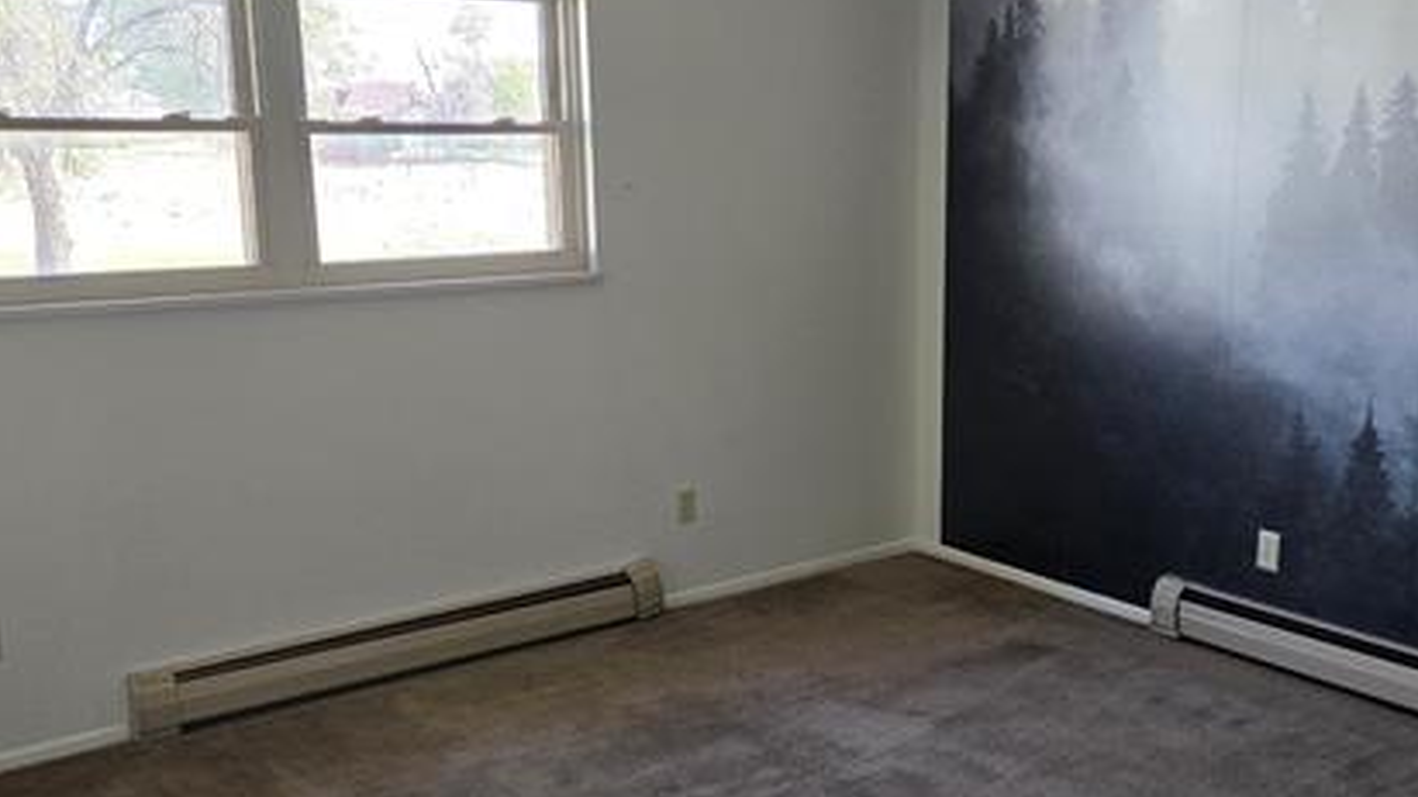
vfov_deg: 30.4
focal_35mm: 39
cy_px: 395
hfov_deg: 51.4
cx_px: 825
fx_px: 1466
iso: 160
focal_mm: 5.4
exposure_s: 1/120
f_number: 1.8
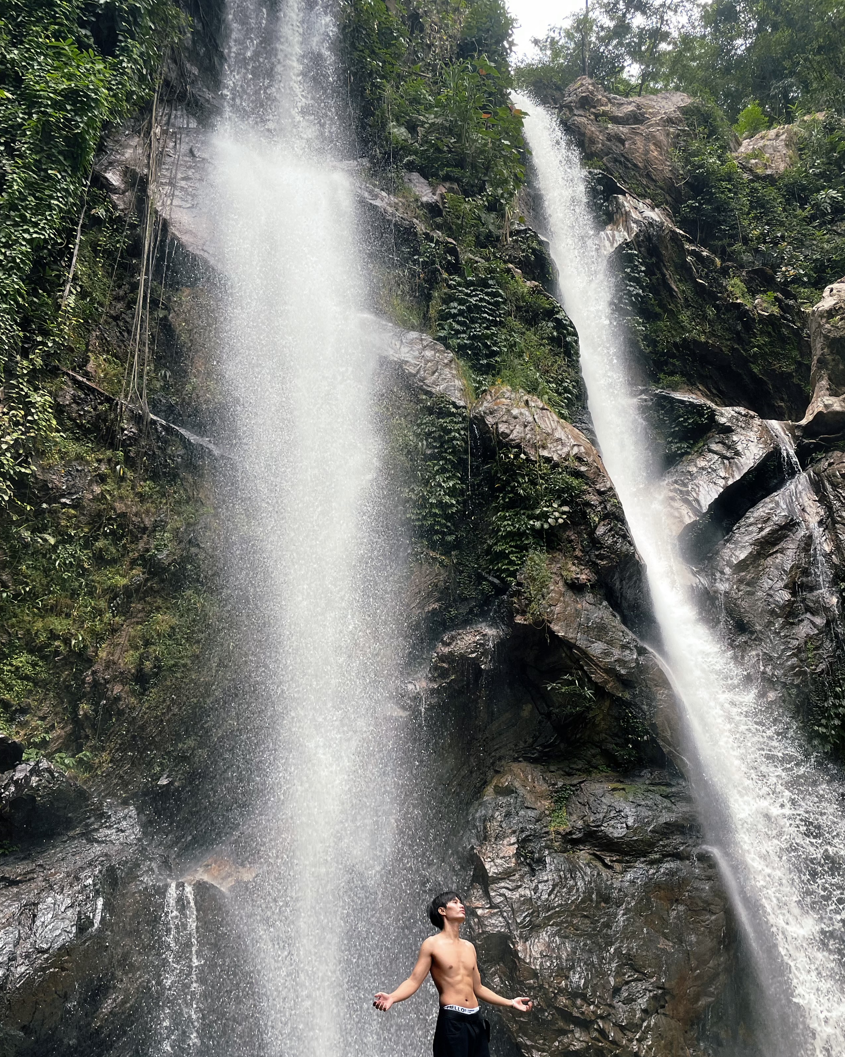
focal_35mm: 32
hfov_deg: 45.8
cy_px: 602
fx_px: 1000
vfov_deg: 55.5
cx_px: 437
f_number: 1.6
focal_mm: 4.2
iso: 32
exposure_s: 1/234
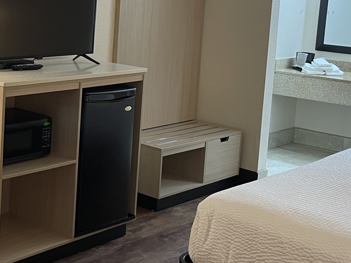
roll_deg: -1.6
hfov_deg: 28.1
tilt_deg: -6.8
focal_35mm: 64
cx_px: -14
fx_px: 649
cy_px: 68
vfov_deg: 22.7
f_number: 1.6
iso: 125
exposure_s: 1/60
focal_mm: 4.2
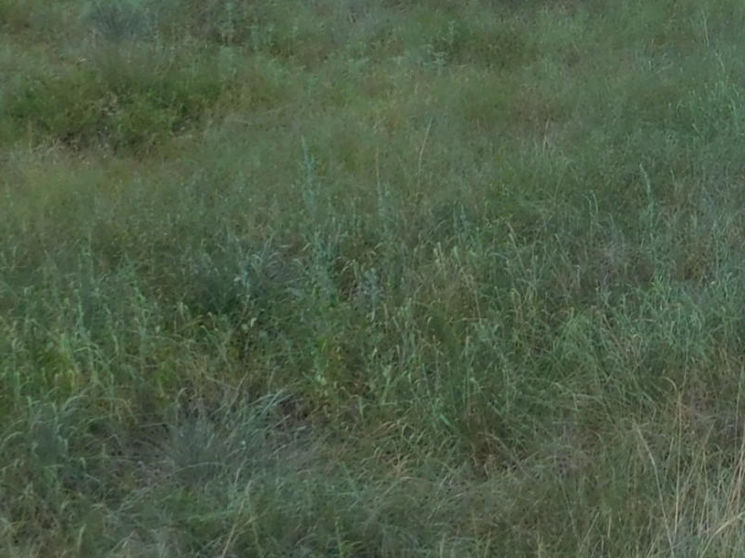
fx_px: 2022
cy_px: -147
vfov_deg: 15.1
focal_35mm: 94
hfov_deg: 20.3
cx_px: 726
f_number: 3.4
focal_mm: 4.5
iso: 125
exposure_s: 1/800
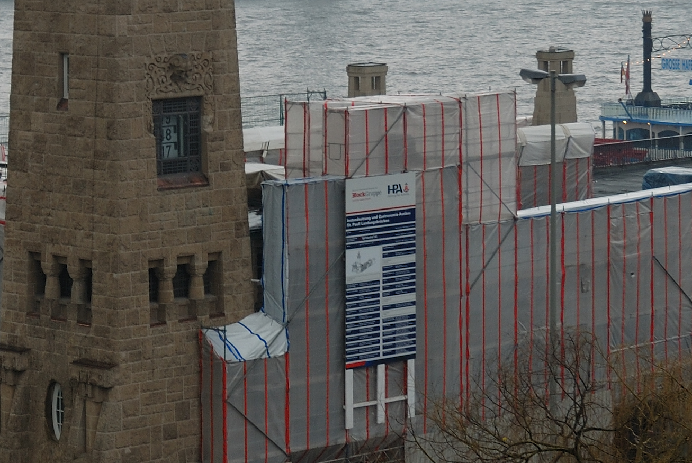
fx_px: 2992
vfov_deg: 8.8
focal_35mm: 155
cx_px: 157
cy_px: 10
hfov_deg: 13.1
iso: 100
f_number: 5
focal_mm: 35
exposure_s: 1/100
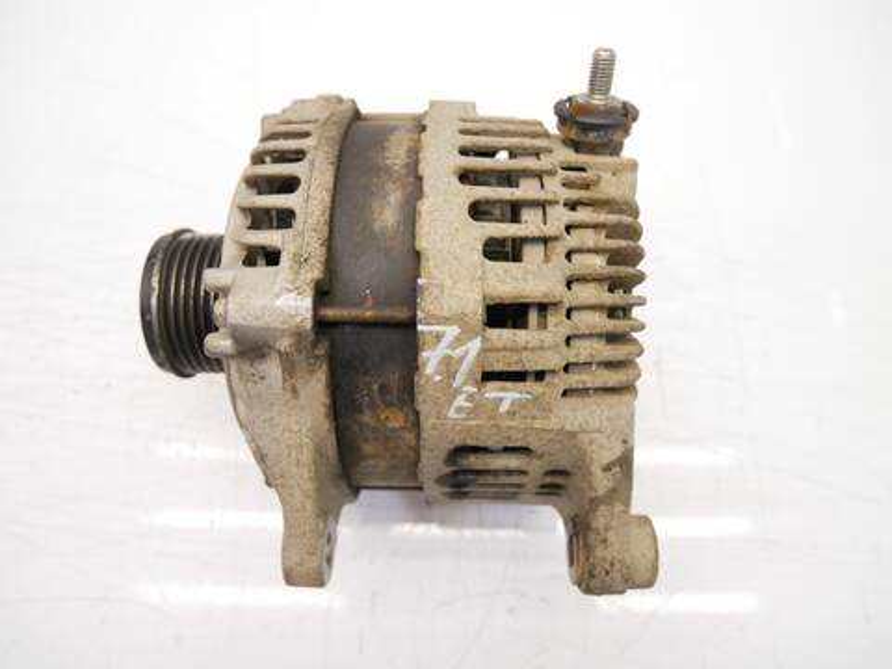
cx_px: 446
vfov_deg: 56.8
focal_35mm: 24
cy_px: 334
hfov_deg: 71.6
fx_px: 618
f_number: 3.5
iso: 400
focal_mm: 12
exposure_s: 1/60
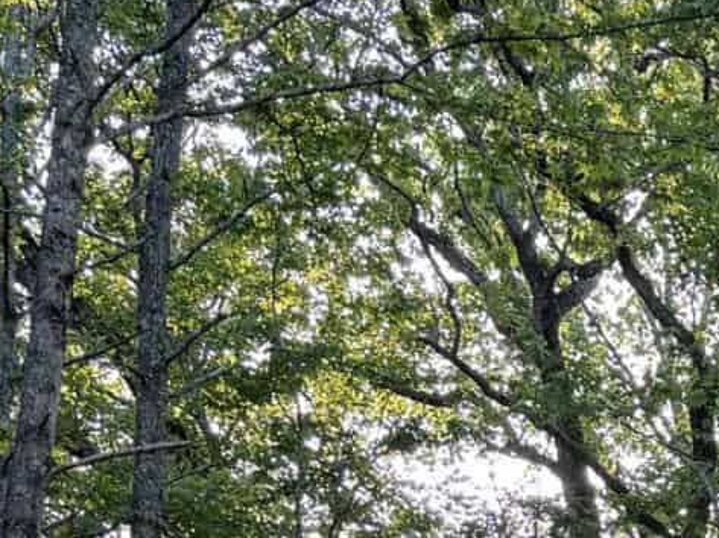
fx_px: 2698
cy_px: 1049
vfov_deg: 10.5
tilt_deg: +6.0
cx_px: 1180
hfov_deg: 13.9
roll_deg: -1.1
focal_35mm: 130
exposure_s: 1/187
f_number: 1.78
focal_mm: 6.76
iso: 80
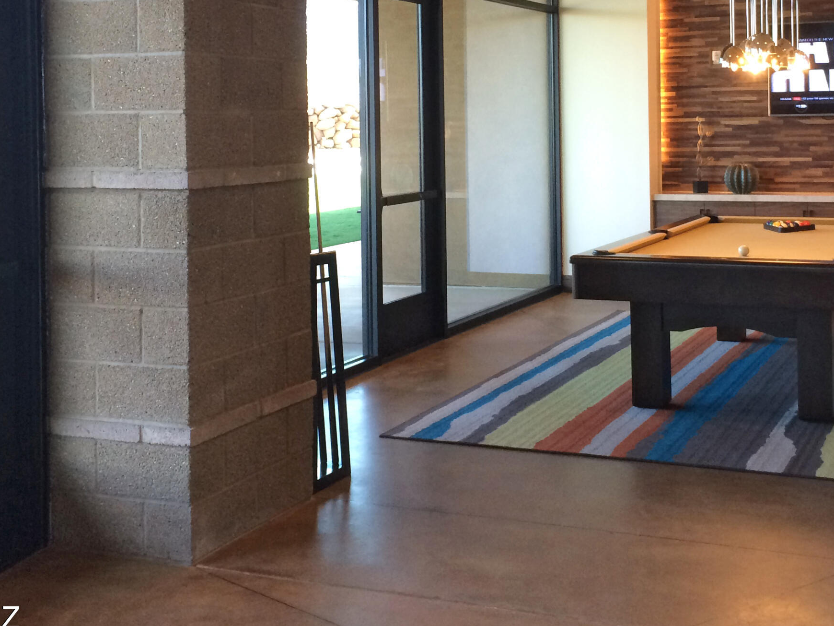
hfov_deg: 38.0
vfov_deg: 28.5
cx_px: 519
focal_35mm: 50
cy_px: 128
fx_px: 1205
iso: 64
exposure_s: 1/30
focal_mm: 4.15
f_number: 2.2
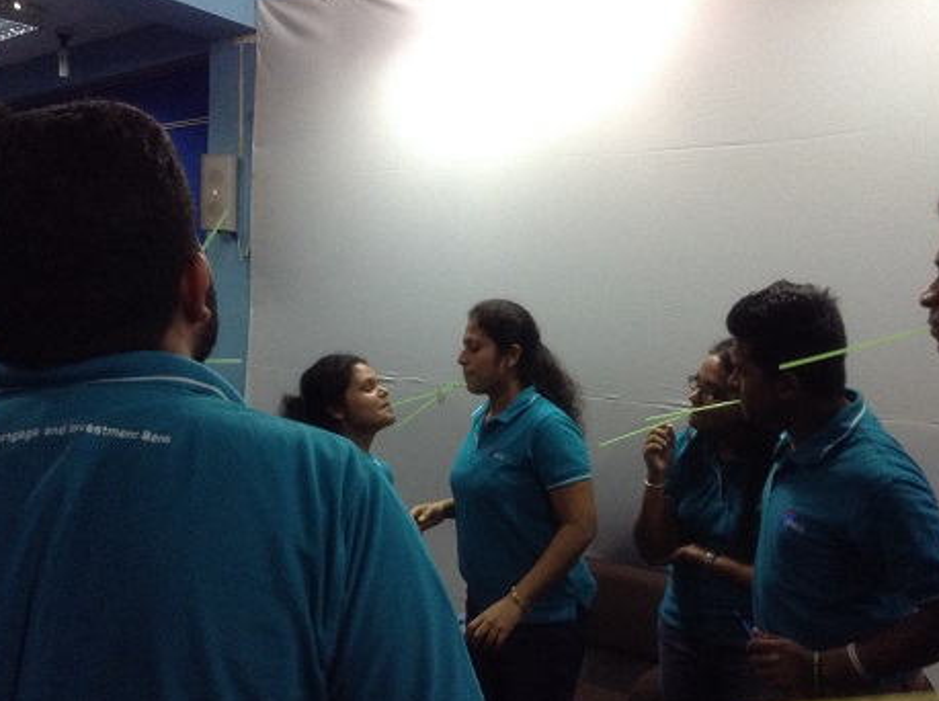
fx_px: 975
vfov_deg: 39.5
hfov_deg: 51.4
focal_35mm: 36
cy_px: 372
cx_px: 455
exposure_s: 1/24
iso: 250
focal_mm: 3.3
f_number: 2.4
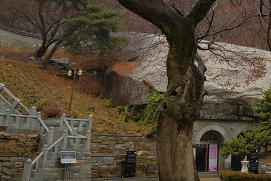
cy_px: -8
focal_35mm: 60
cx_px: 280
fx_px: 452
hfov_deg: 30.6
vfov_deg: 21.7
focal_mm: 4.3
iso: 40
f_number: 1.7
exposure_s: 1/179
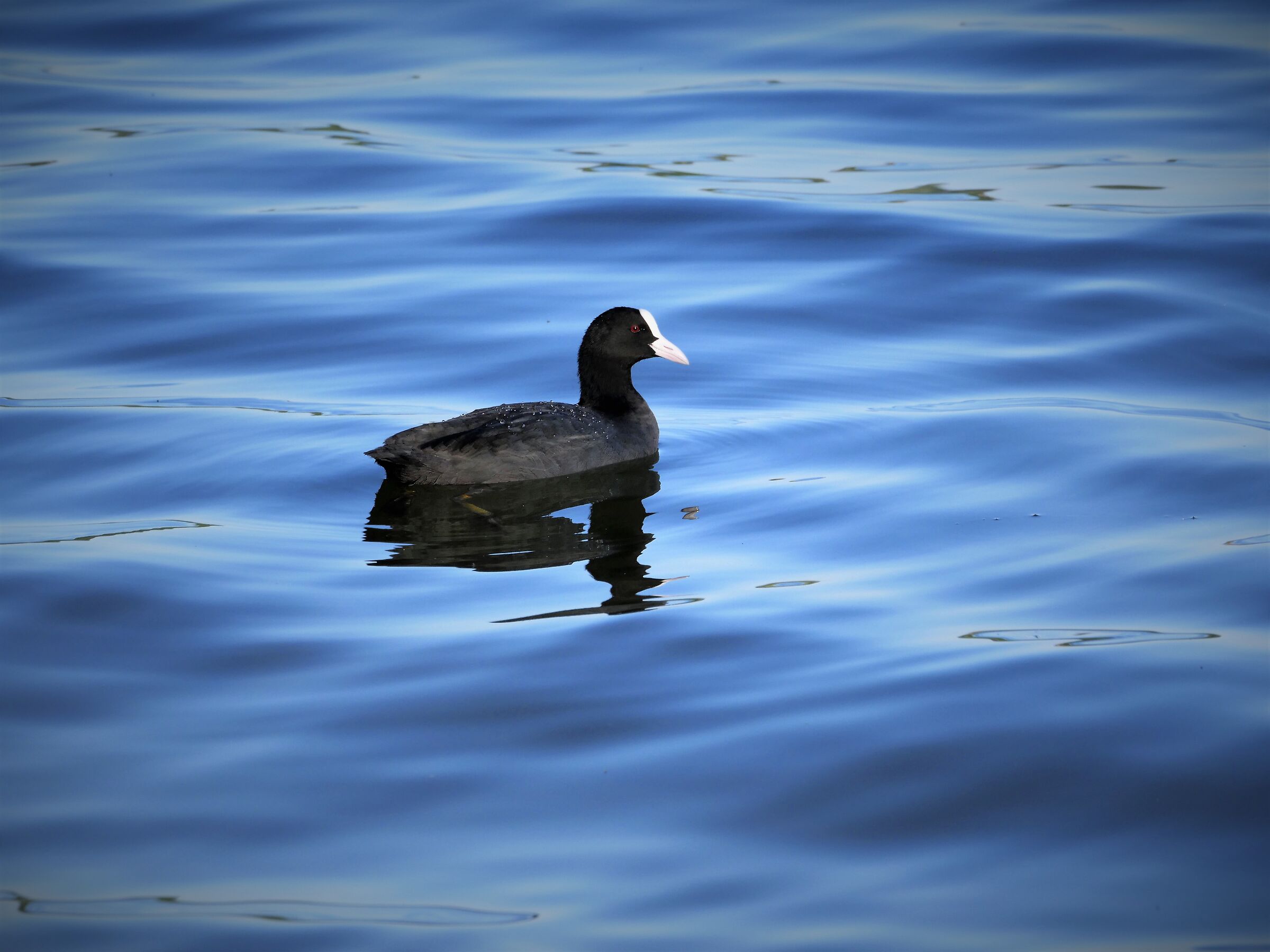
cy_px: 476
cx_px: 635
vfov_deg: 3.5
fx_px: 15776
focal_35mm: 430
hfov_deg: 4.6
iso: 400
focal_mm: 215
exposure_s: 1/400
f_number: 9
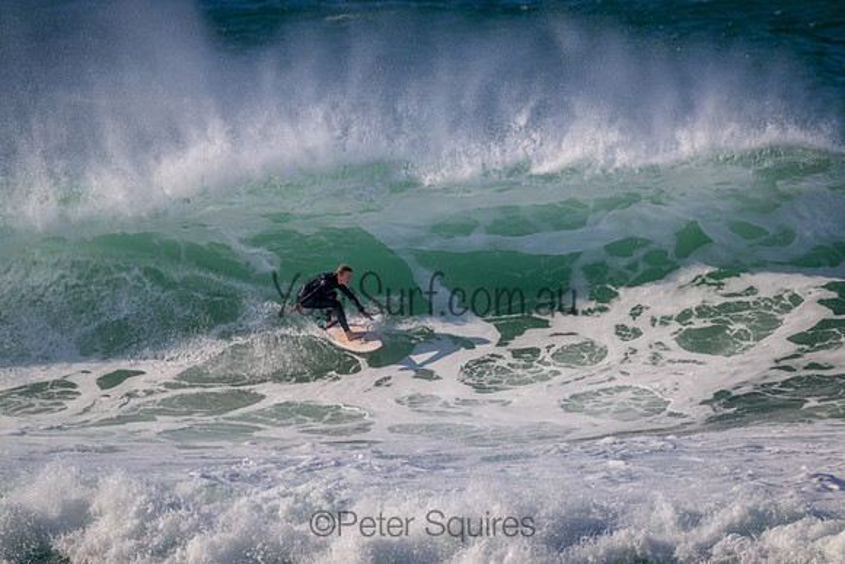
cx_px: 422
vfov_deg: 1.7
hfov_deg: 2.6
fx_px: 18781
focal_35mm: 800
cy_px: 282
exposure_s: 1/2000
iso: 900
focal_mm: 800
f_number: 11
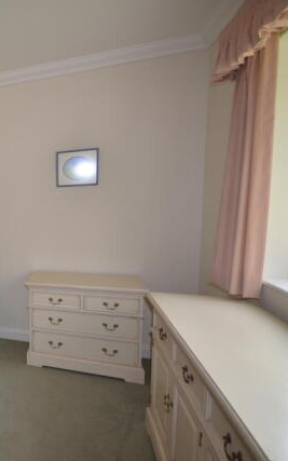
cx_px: -64
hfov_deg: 36.2
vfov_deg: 70.9
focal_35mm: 26
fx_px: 324
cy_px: 231
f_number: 5
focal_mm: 11
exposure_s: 1/60
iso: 400
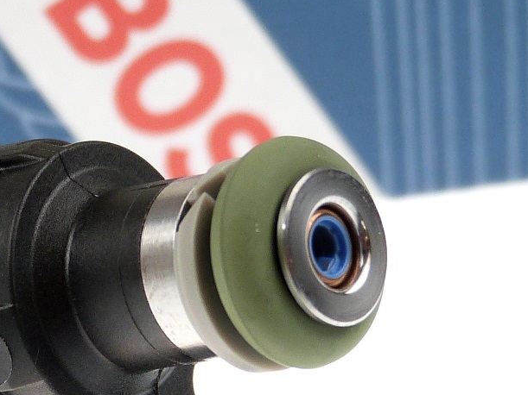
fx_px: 3996
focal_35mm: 262
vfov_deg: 5.7
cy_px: 325
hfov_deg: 7.5
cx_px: 34
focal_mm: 14.5
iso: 100
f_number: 3.4
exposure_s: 1/80
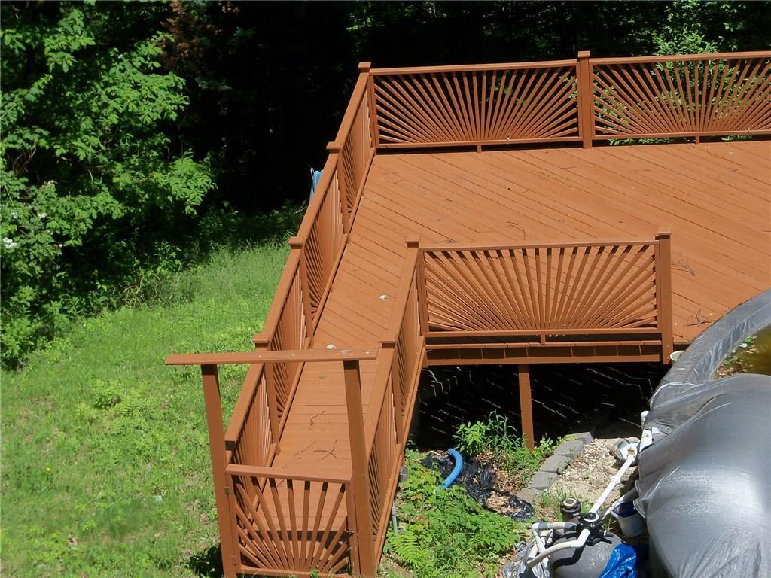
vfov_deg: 16.1
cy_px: 289
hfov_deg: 21.3
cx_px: 386
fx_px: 2049
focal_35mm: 92
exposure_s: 1/640
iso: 80
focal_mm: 16.3
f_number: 4.2
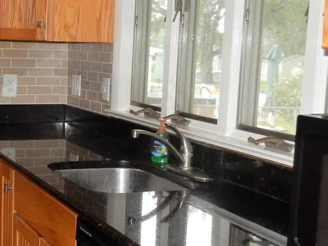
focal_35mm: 68
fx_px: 644
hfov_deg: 27.3
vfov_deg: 21.6
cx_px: 17
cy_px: 127
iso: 360
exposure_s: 1/30
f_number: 3.7
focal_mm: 4.5
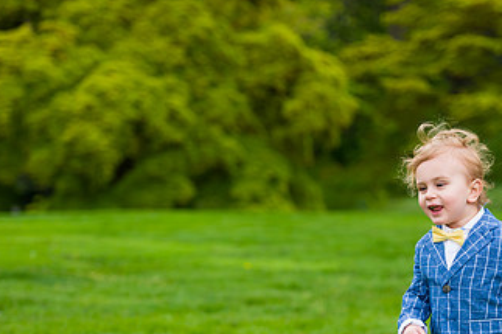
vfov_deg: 8.3
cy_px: 239
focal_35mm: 165
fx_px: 2300
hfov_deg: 12.4
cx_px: 431
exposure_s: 1/800
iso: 200
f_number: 3.5
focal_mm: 92
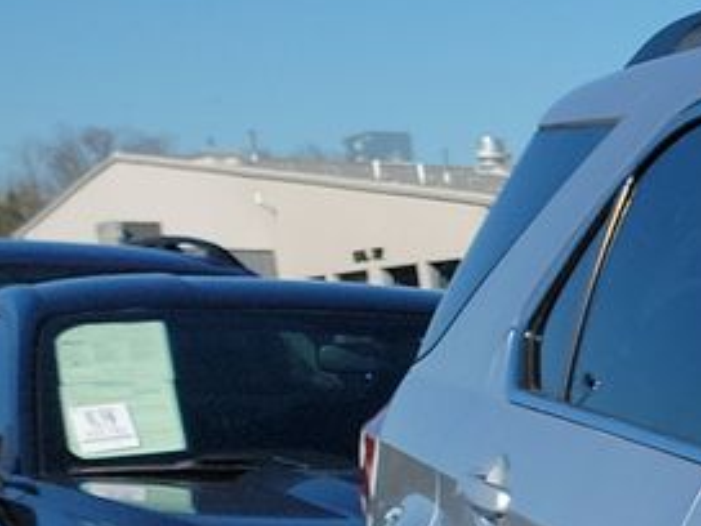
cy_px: 1135
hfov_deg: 10.5
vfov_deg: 9.6
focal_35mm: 141
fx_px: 2855
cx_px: 2015
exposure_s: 1/1255
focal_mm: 6.7
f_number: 1.8
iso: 50
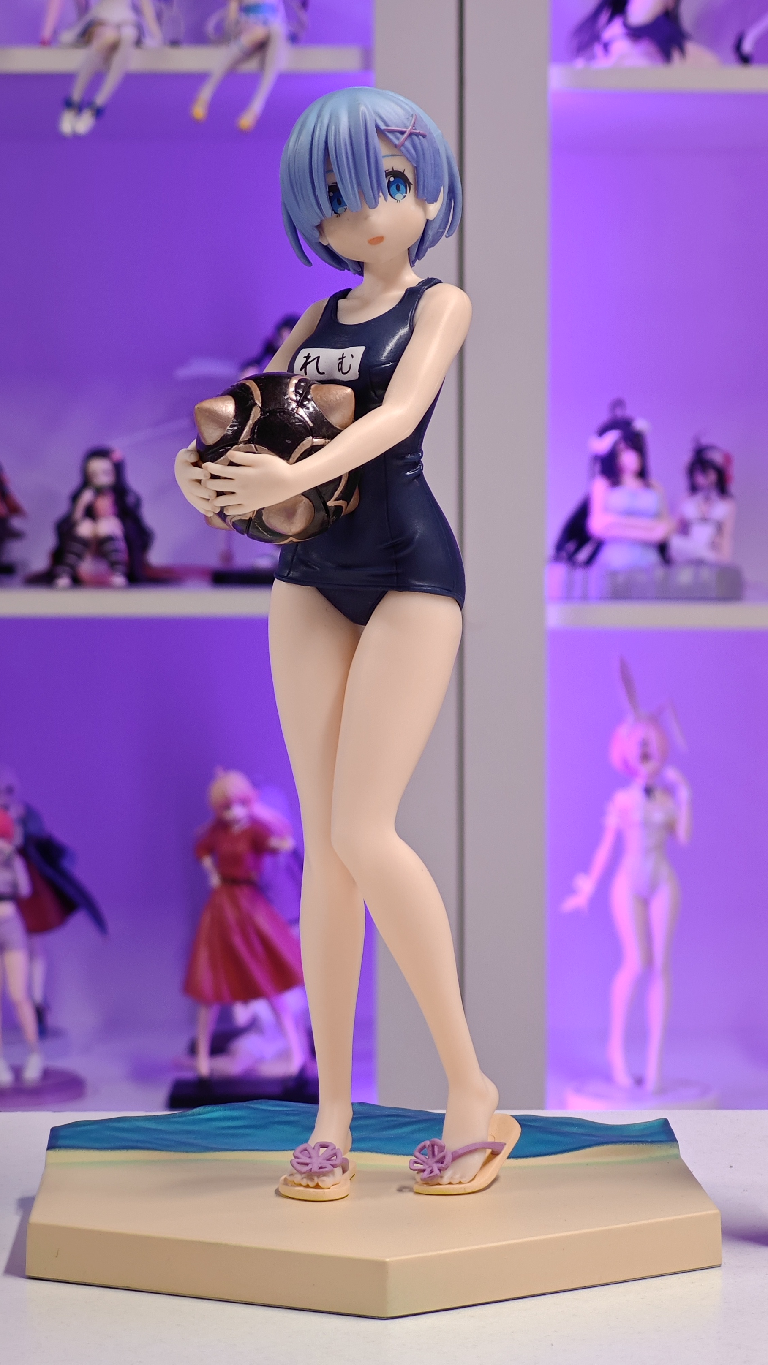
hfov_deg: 13.7
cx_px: 472
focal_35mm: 88
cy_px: 680
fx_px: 3187
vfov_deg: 24.2
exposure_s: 1/18.9
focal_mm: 7.48
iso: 400
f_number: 2.4
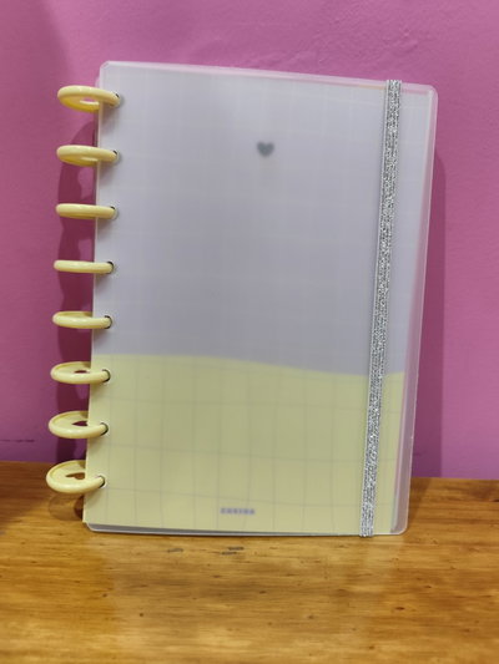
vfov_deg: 73.9
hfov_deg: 58.9
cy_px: 332
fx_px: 442
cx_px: 250
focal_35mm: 23
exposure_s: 1/100
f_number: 1.65
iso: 1000
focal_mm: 6.19
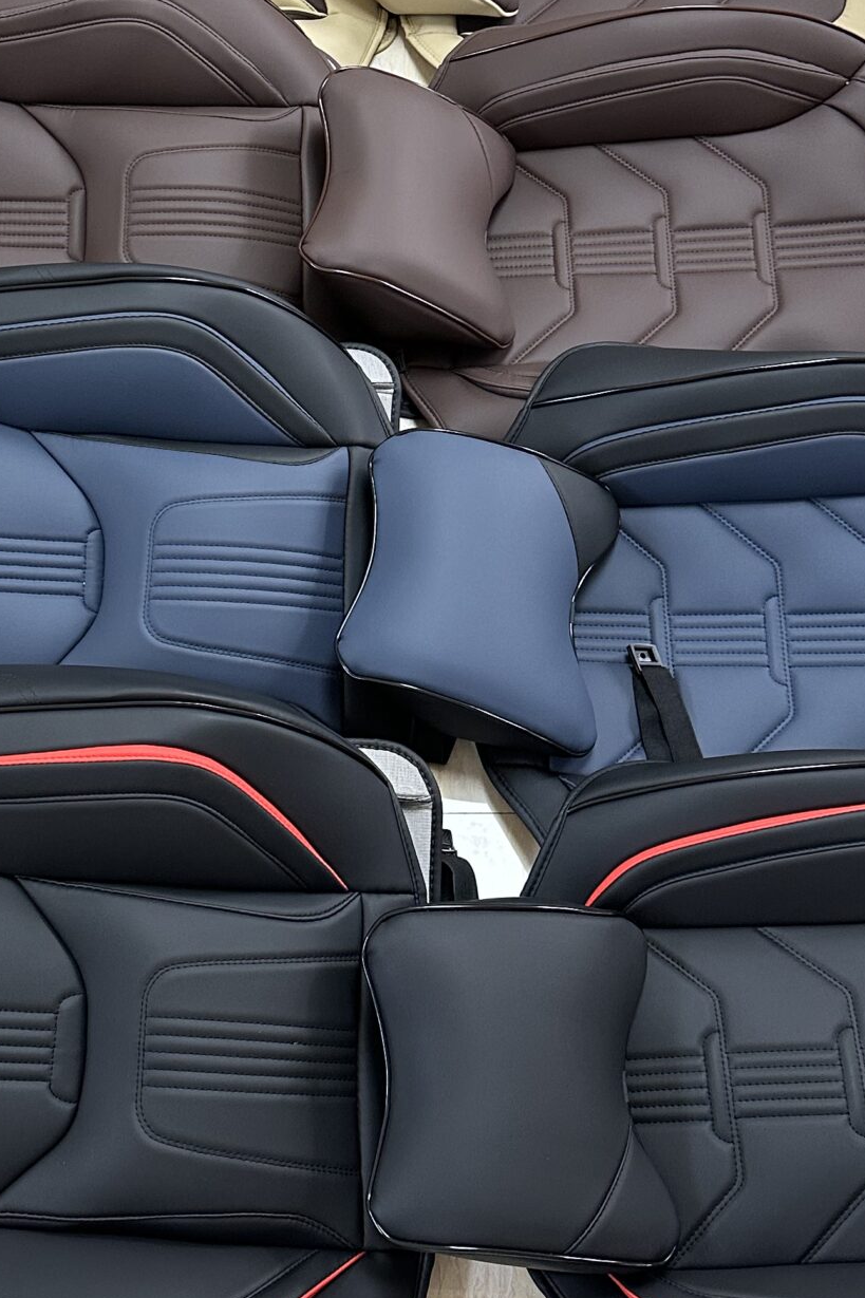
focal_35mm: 52
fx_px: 1875
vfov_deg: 37.7
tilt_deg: -58.6
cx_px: 256
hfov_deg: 25.8
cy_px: 416
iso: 250
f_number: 1.78
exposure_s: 1/60
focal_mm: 6.86
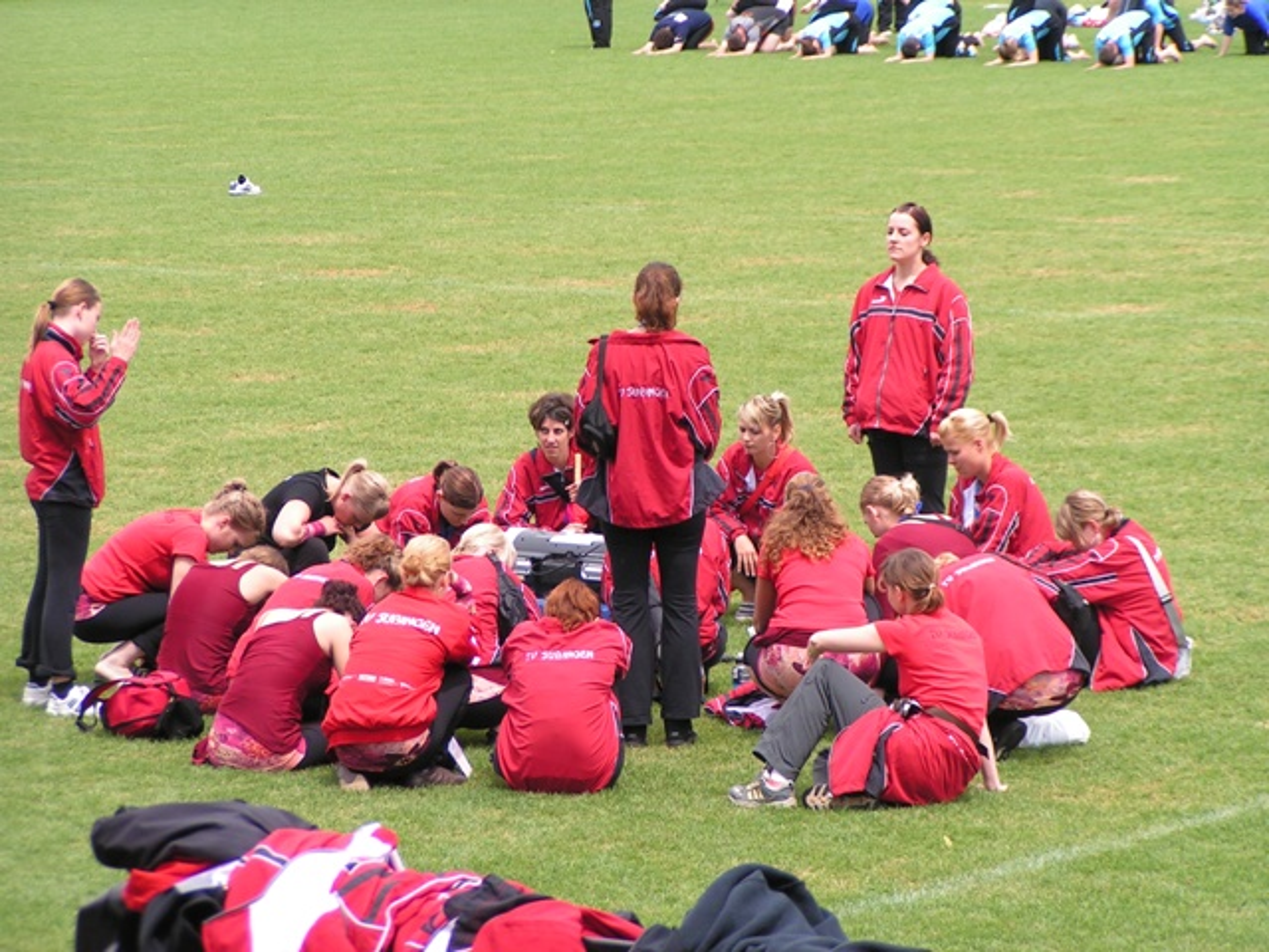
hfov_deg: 10.5
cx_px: 634
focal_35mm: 188
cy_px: 476
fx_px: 6892
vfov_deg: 7.9
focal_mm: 28.8
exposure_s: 1/500
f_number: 3.5
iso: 50
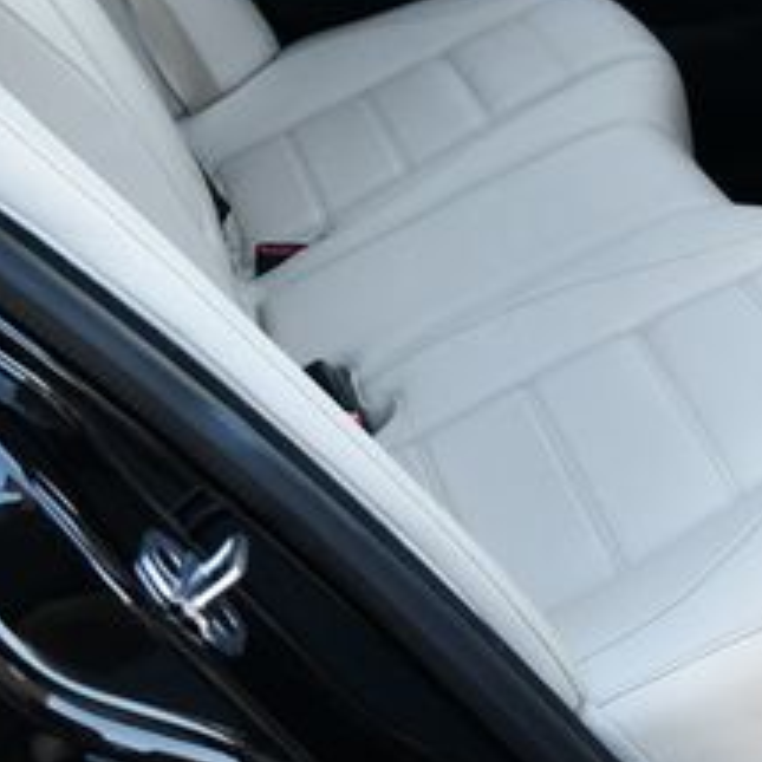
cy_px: 138
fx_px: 2266
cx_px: 649
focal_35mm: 91
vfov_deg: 18.9
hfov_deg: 18.8
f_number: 3.5
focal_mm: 18
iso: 450
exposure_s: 1/250
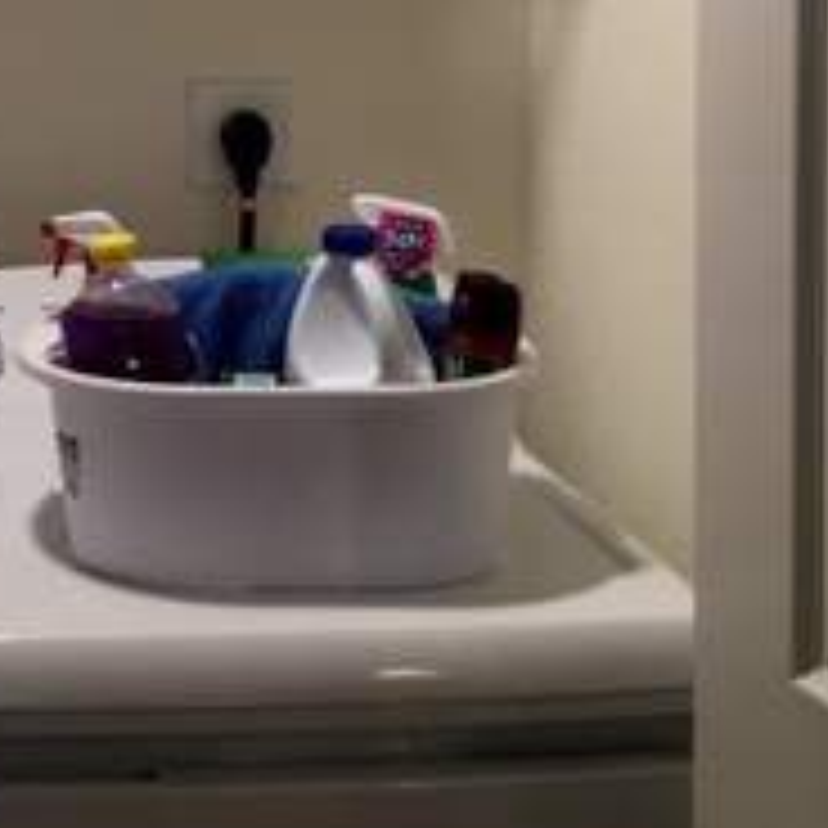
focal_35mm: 67
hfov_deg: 24.2
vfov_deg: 24.8
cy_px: 50
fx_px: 1813
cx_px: -68
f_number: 2.2
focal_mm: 4.15
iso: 32
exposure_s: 1/15
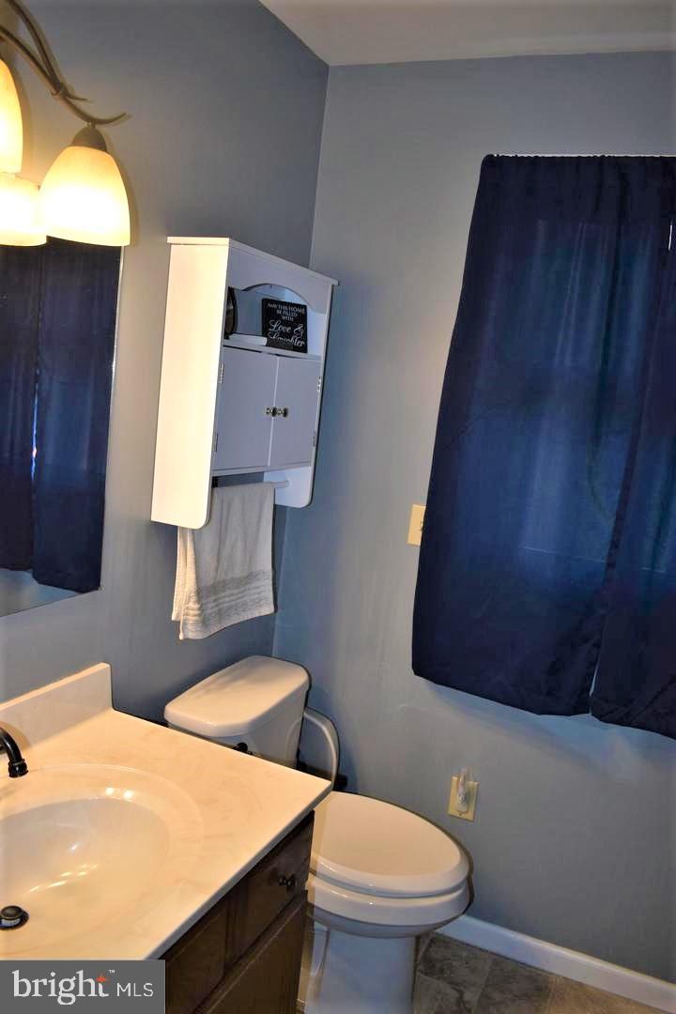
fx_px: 760
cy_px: 507
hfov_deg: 47.9
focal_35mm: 27
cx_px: 338
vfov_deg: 67.4
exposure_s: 1/60
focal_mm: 18
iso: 200
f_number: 3.5
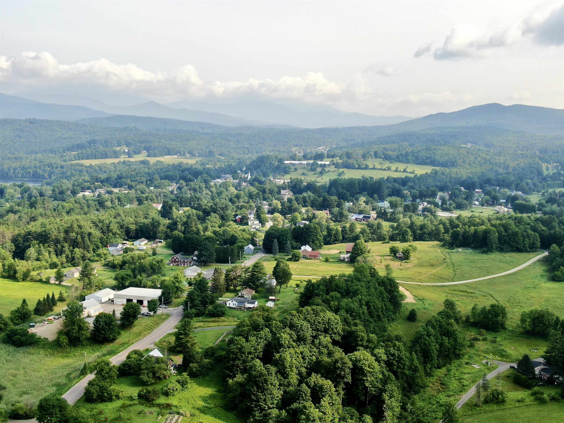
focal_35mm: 43
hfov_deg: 43.9
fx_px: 701
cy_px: 212
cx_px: 282
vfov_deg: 33.6
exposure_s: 1/400
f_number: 3.6
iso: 100
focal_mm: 7.55
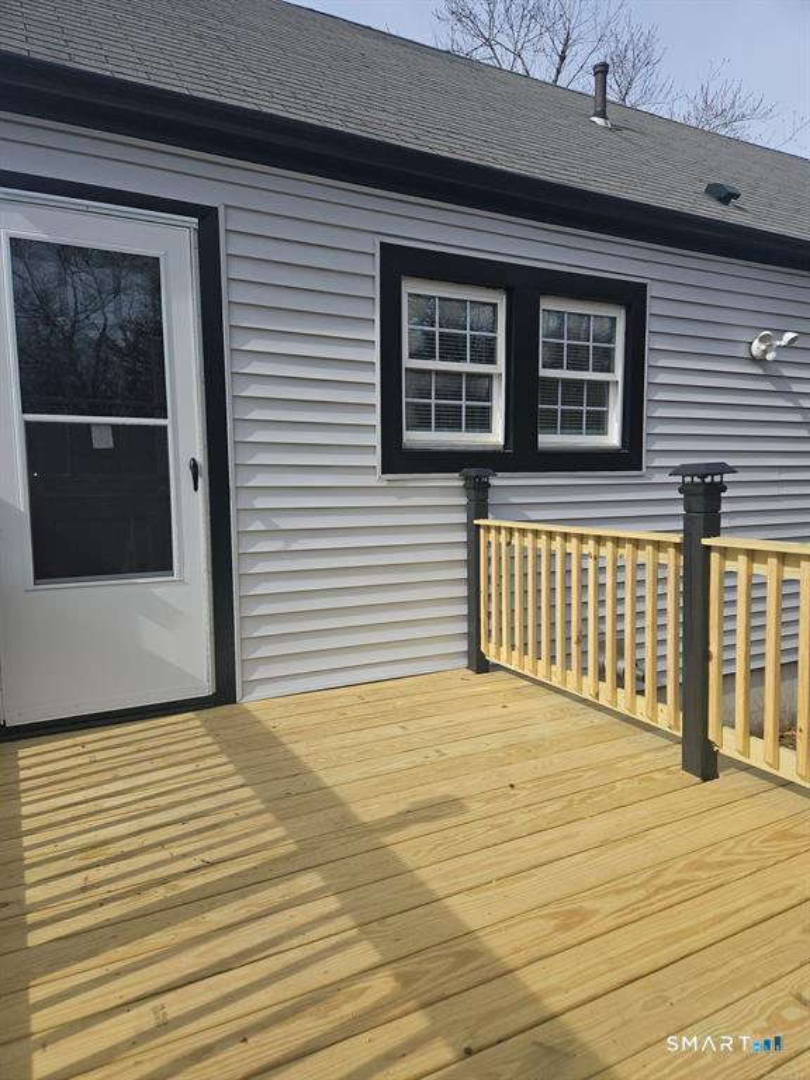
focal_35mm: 23
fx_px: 718
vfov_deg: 73.9
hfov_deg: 58.9
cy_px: 540
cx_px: 405
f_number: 1.8
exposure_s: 1/1794
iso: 25
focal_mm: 5.4
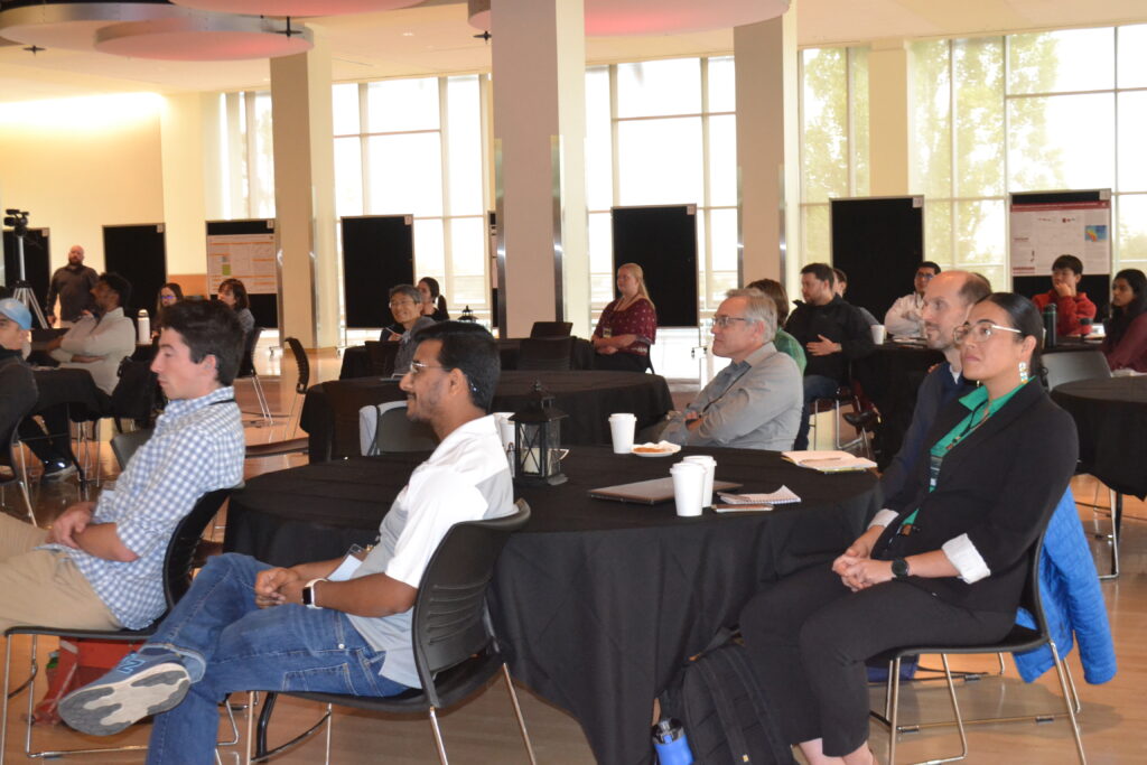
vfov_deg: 26.5
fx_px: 1625
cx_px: 574
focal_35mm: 51
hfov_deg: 38.9
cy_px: 382
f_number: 5
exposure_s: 1/60
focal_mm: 34
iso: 2500
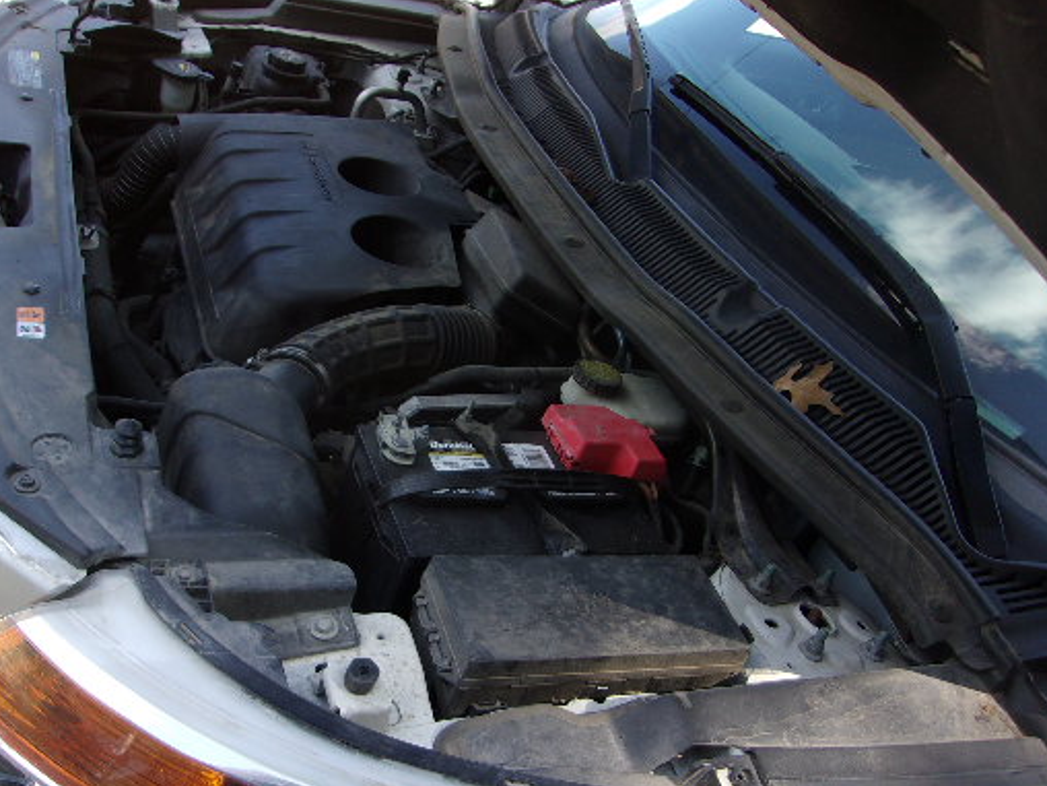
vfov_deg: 41.8
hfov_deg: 53.9
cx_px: 478
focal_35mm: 34
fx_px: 1028
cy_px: 425
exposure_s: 1/180
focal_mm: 4.9
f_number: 3
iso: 80
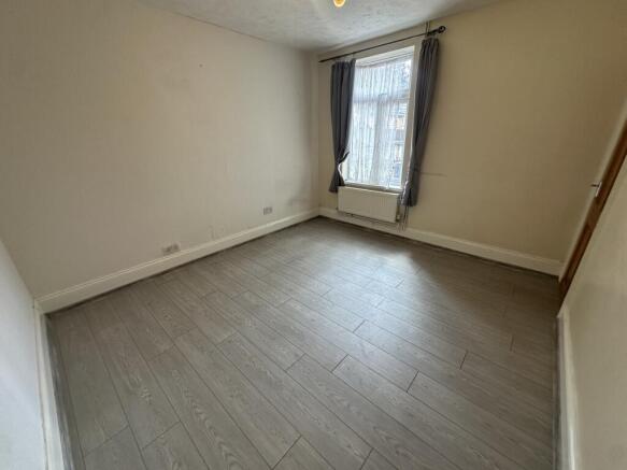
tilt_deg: -21.3
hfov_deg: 102.1
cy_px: 235
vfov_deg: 85.7
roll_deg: +0.7
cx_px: 314
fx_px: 254
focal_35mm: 14
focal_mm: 2.22
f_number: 2.2
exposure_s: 1/100
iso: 160
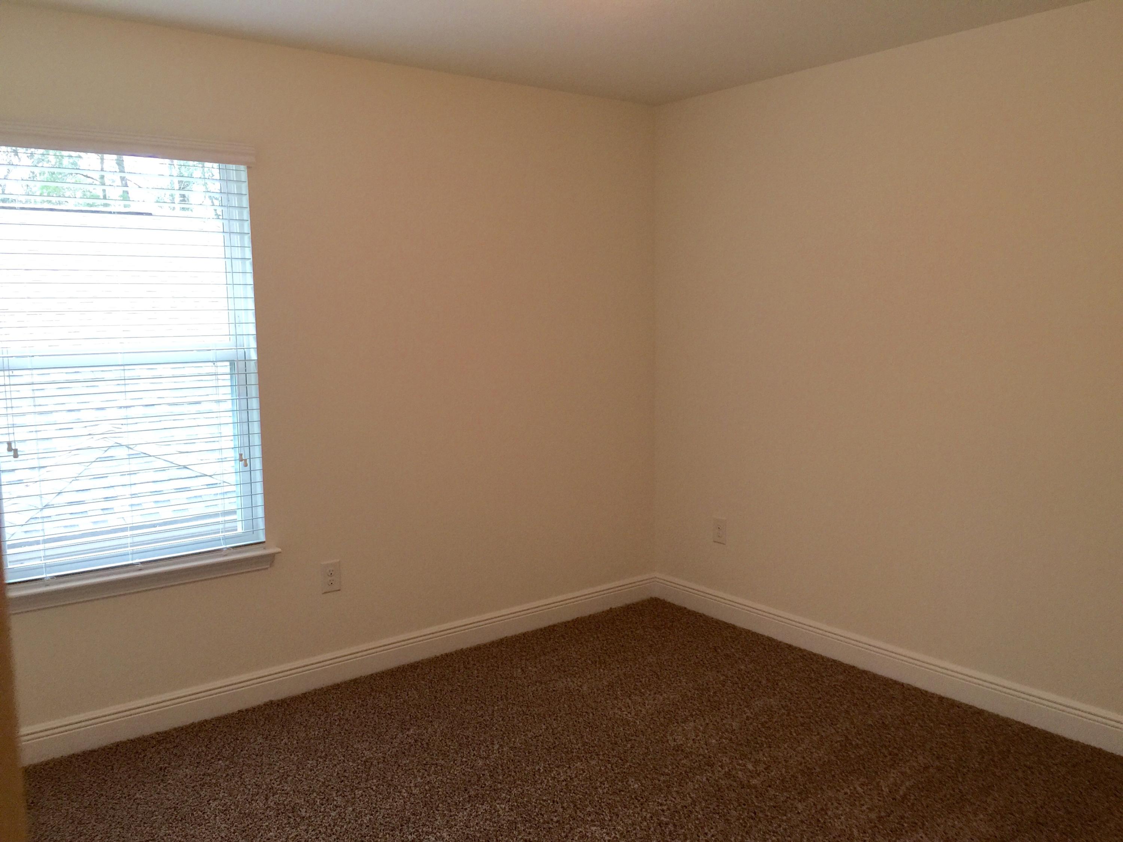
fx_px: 941
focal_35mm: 29
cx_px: 562
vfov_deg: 48.2
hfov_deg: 61.7
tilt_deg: -6.8
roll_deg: +0.3
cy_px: 421
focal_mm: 4.15
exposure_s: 1/30
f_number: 2.2
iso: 50
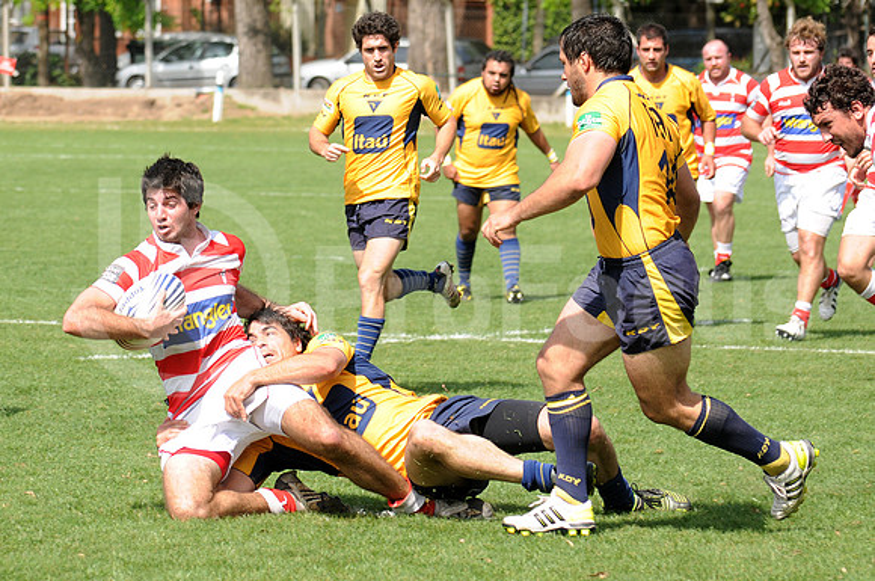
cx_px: 438
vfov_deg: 8.9
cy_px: 290
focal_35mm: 153
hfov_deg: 13.4
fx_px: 3714
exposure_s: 1/800
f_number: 4.5
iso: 250
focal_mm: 102
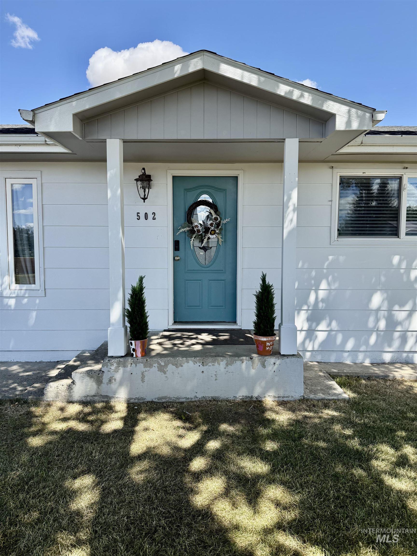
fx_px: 385
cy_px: 278
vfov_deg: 71.6
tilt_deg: -3.9
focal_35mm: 24
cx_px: 208
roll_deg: -0.6
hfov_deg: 56.8
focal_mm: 6.76
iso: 100
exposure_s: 1/2000
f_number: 1.78
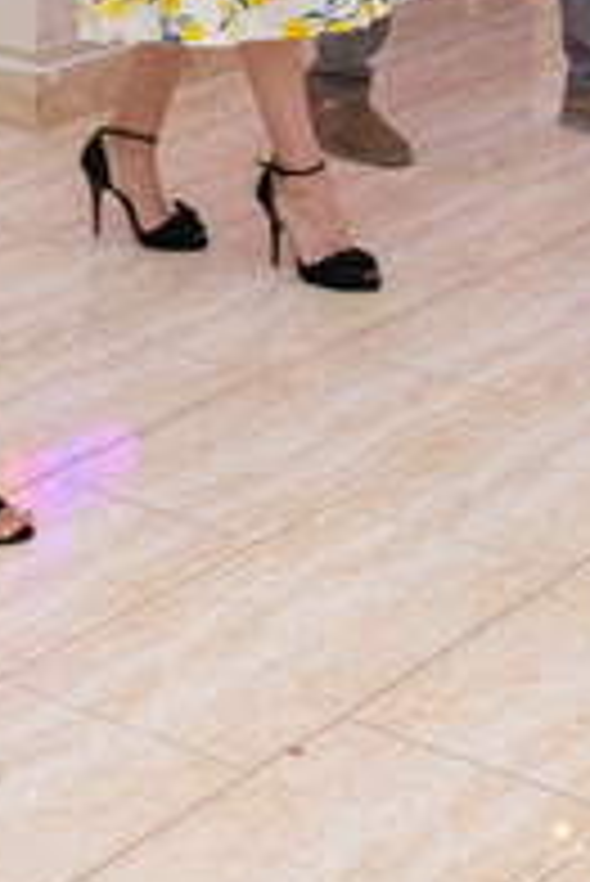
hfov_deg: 11.8
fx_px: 2797
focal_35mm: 114
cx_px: -119
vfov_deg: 17.3
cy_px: -104
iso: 800
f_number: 2
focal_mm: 23
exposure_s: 1/125
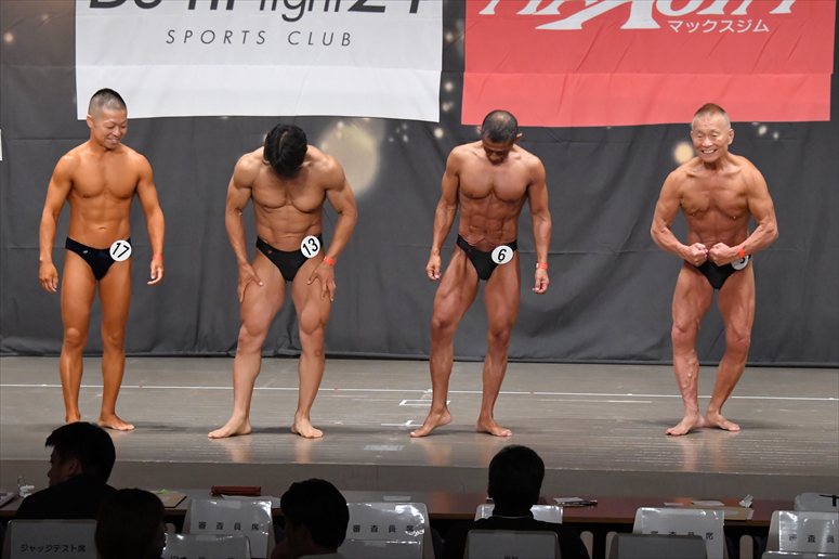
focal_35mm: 150
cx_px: 420
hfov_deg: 13.7
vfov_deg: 9.1
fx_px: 3494
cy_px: 280
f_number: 5.6
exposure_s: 1/400
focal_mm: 100
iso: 6400
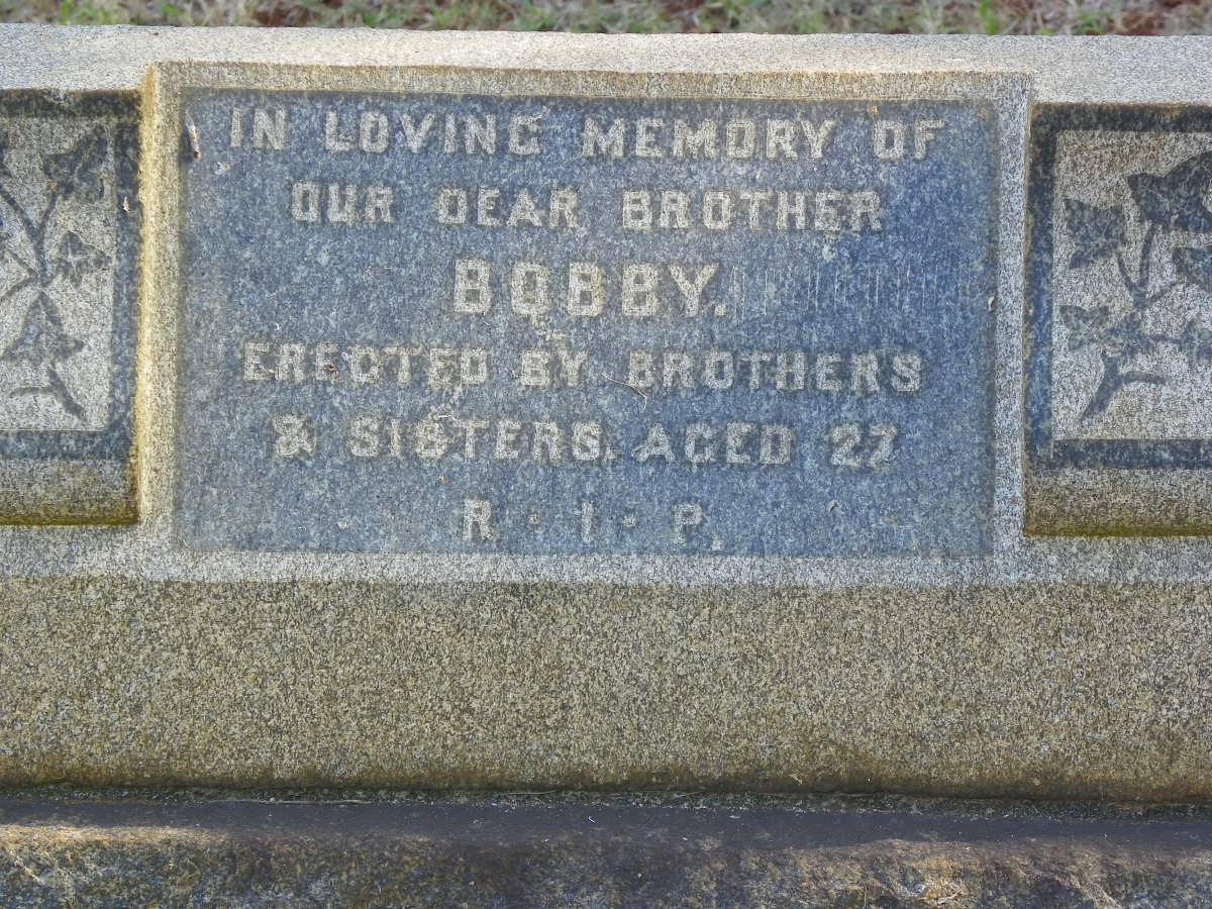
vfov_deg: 10.3
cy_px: 454
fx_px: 5042
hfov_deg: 13.7
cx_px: 606
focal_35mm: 144
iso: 80
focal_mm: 25.7
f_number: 4.5
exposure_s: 1/50
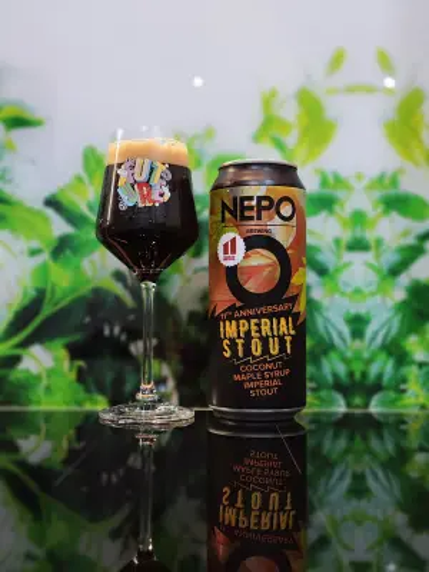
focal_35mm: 48
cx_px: 214
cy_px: 286
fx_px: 793
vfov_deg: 39.7
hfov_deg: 30.3
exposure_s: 1/50
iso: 776
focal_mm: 7.1
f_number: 1.9
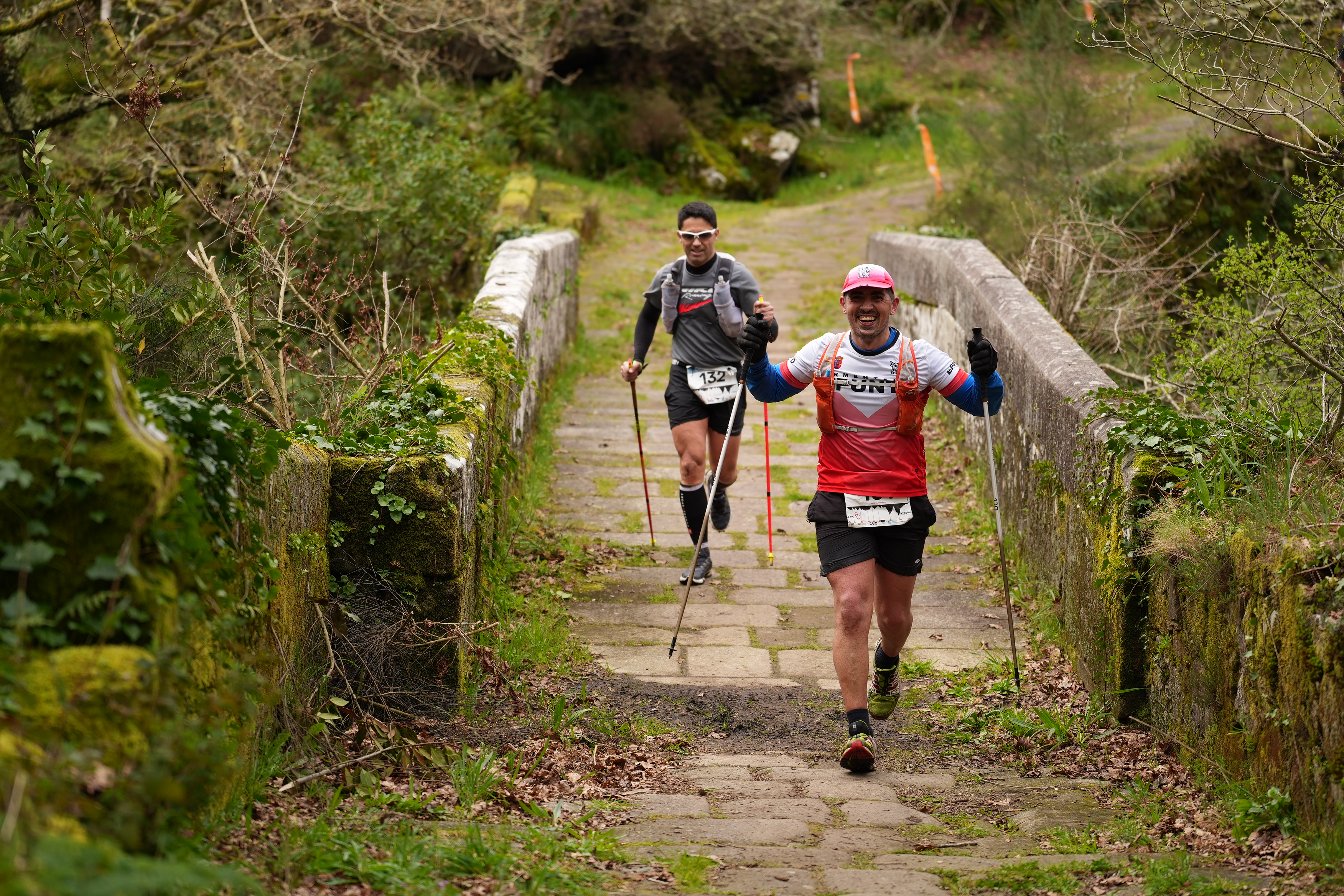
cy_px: 448
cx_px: 672
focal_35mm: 87
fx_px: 3248
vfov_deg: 15.7
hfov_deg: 23.4
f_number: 2.8
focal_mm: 87
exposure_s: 1/1000
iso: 200
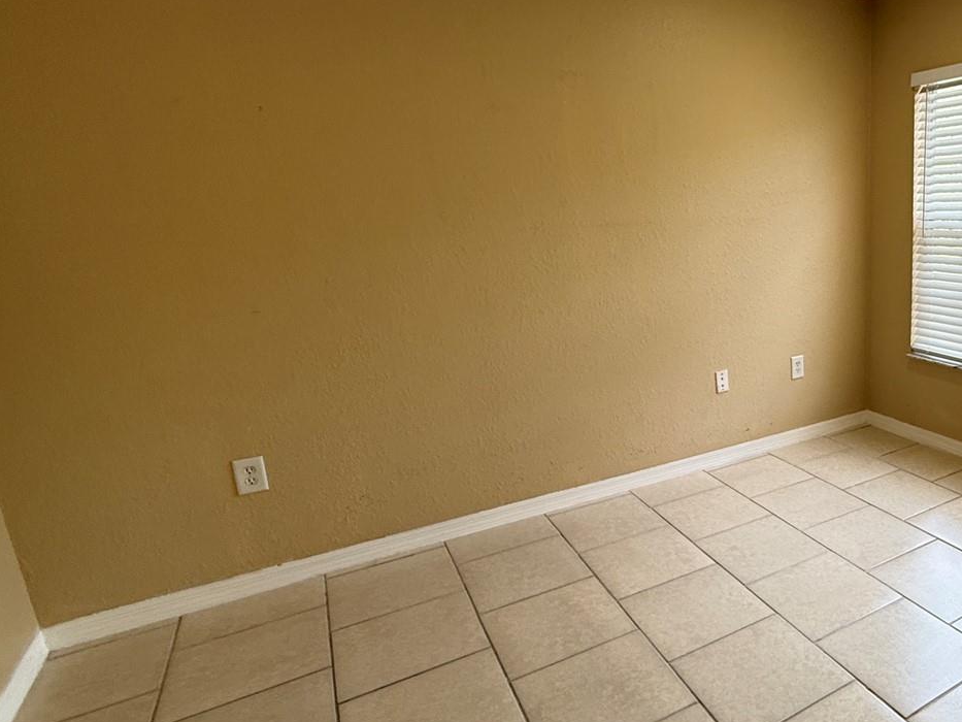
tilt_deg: -11.6
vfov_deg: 56.8
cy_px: 365
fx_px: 667
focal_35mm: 24
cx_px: 805
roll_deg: +0.5
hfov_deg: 63.6
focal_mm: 2.22
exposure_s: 1/120
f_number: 2.2
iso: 100
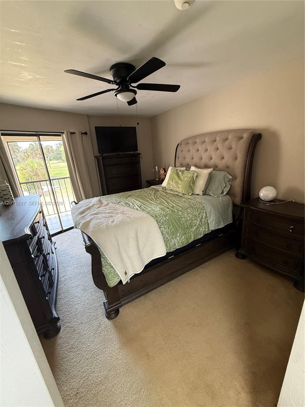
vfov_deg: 102.1
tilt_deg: -17.2
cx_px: 152
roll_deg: +3.3
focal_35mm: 14
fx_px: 164
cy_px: 204
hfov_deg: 85.7
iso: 320
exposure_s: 1/60
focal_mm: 2.22
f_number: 2.2
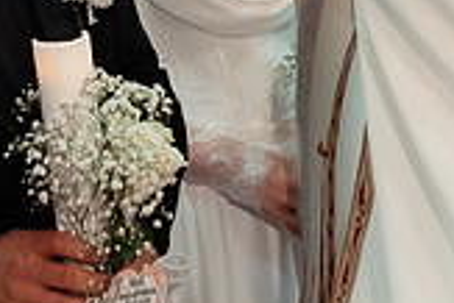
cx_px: -4
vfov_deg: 10.5
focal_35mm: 124
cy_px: -207
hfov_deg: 16.2
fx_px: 1565
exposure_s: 1/200
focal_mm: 30
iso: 2000
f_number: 3.2
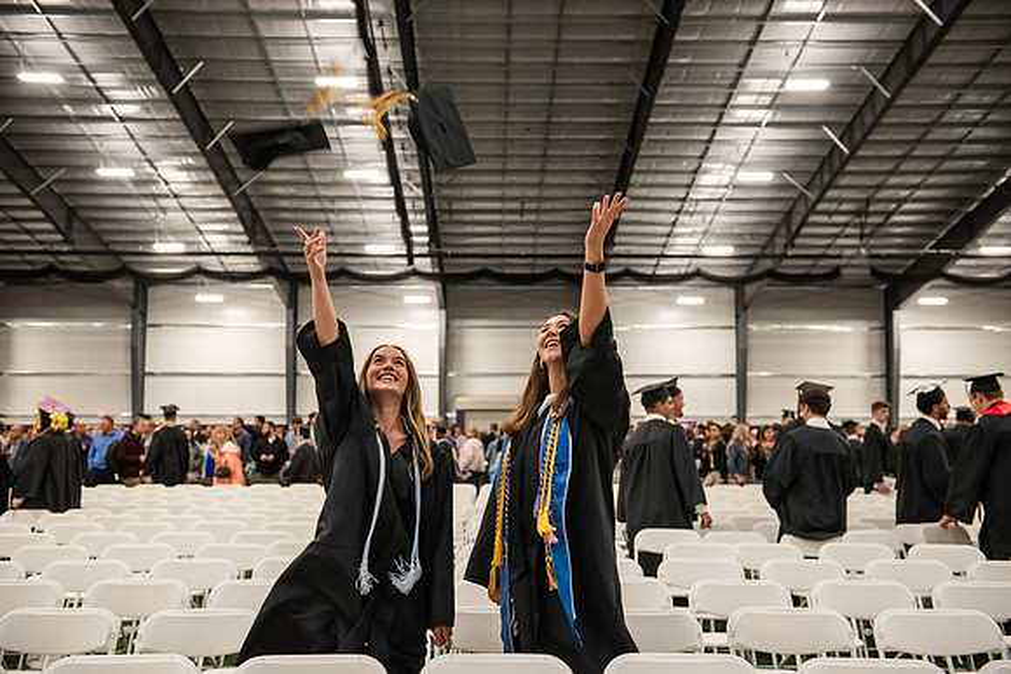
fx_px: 1264
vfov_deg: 29.9
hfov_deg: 43.6
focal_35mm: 45
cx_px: 506
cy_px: 337
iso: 2500
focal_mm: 45
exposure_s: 1/200
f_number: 3.5
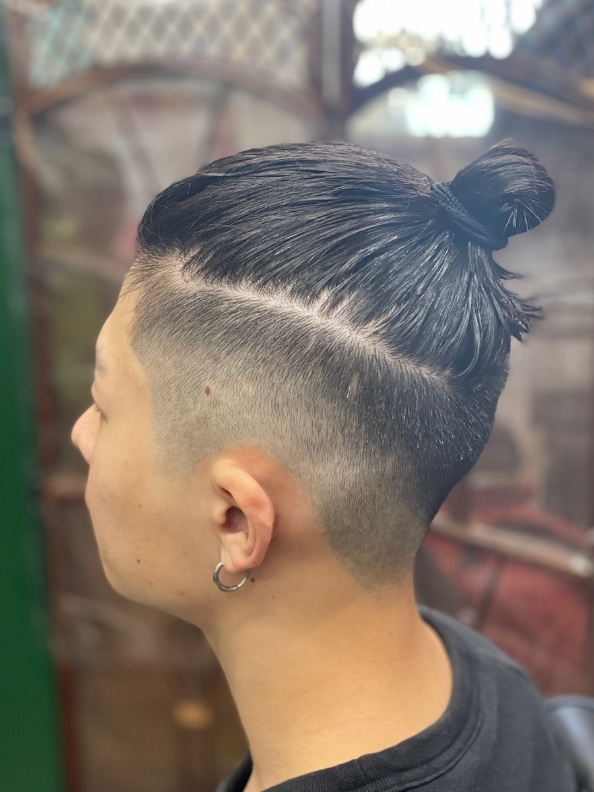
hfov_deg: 28.0
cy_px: 396
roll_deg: +1.7
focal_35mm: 52
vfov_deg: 36.8
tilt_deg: -16.3
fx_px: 1190
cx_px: 297
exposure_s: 1/118
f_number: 2
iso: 250
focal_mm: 6
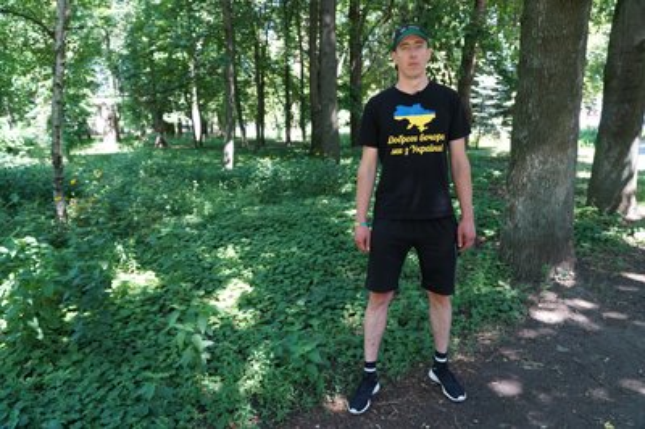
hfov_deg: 67.4
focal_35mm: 27
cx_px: 322
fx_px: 483
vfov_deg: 47.9
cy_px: 214
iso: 500
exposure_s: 1/160
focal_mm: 18
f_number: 4
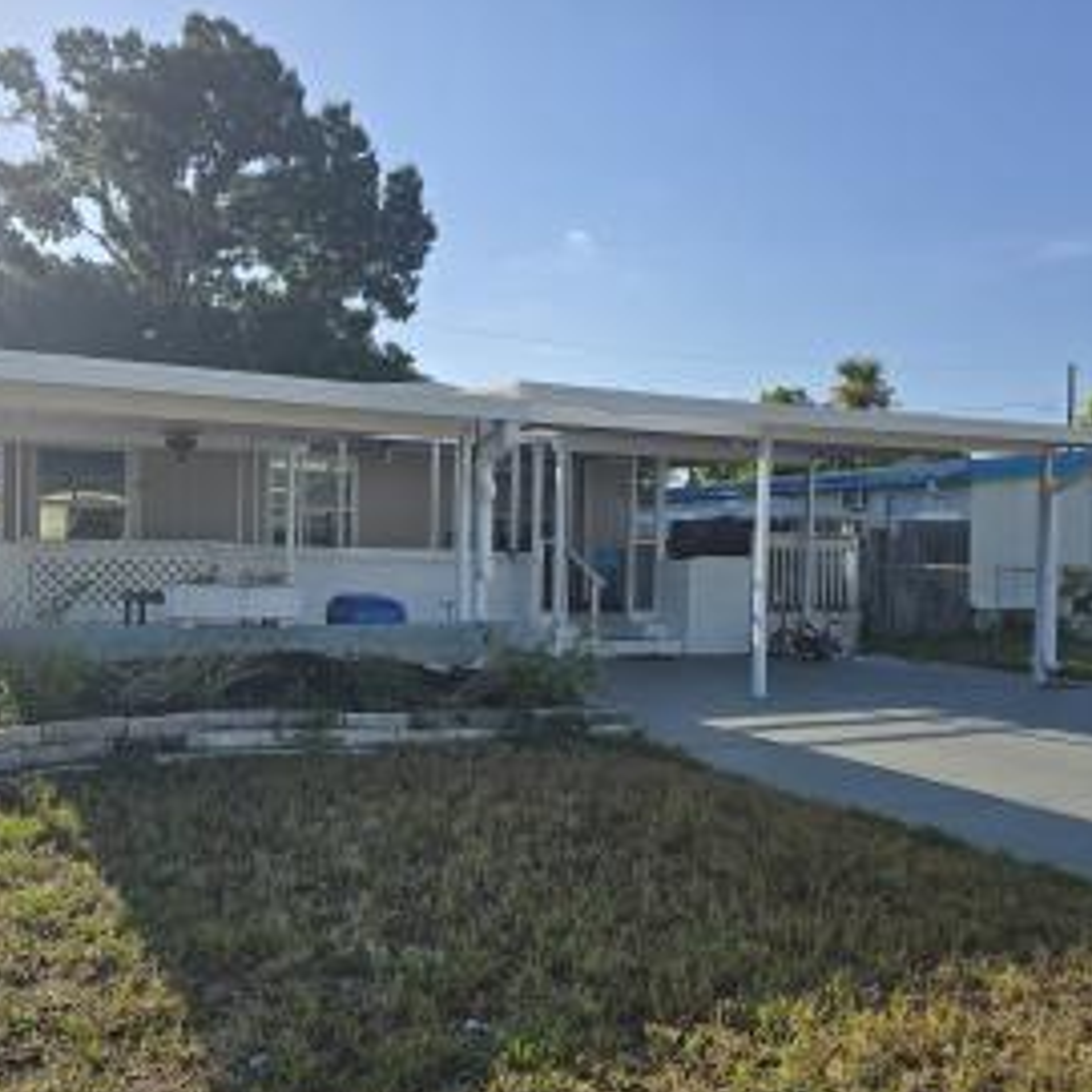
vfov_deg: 54.0
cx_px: 391
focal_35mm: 30
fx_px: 1071
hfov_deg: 53.3
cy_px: 588
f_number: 1.7
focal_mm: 6.3
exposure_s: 1/1476
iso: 12
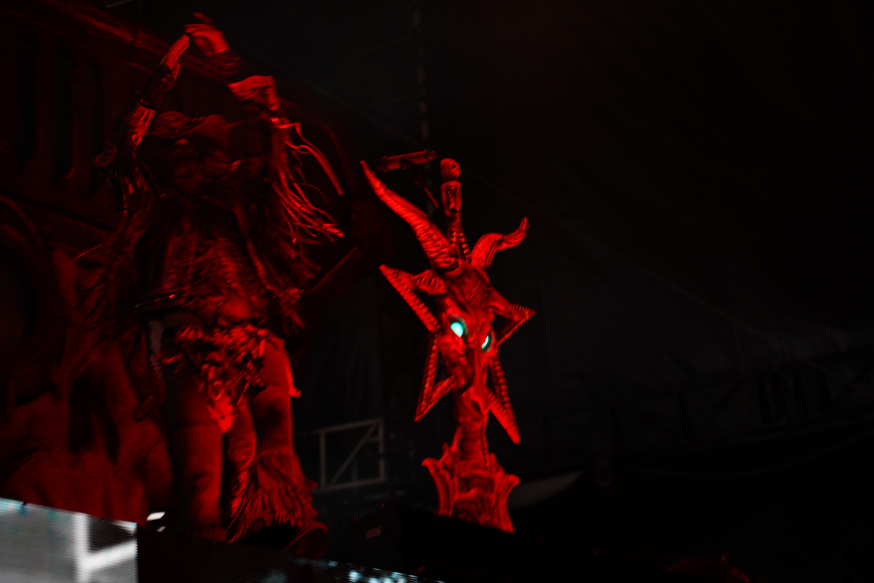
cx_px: 437
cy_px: 292
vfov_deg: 13.0
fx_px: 2549
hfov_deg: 19.5
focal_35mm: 105
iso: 320
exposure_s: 1/125
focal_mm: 105
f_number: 4
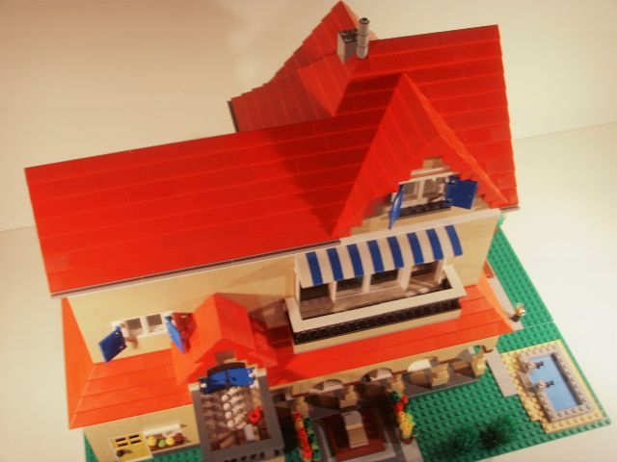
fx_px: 695
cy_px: 231
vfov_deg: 36.8
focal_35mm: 39
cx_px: 308
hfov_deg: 47.9
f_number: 3.5
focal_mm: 6.6
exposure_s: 1/10
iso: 63
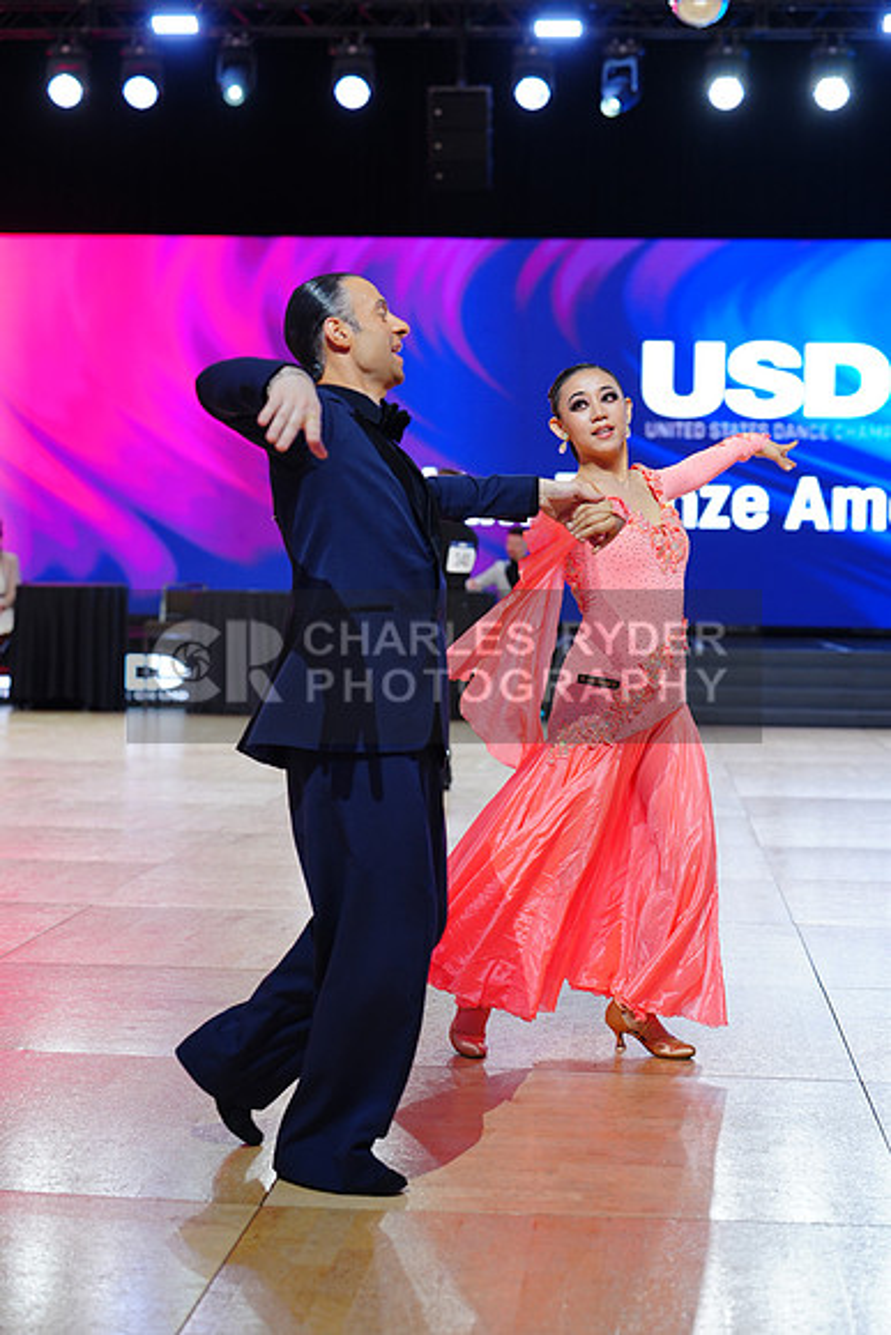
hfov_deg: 22.3
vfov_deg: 32.9
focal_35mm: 61
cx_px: 446
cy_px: 668
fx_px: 2263
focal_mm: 61
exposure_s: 1/400
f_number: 2.8
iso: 400
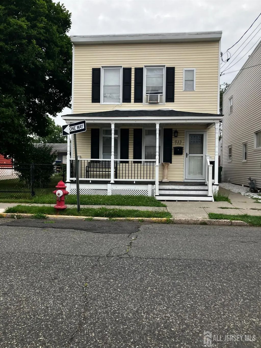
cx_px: 130
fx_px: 281
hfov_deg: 49.8
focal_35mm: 28
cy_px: 174
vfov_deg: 63.4
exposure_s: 1/1000
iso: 32
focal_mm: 3.99
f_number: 1.8
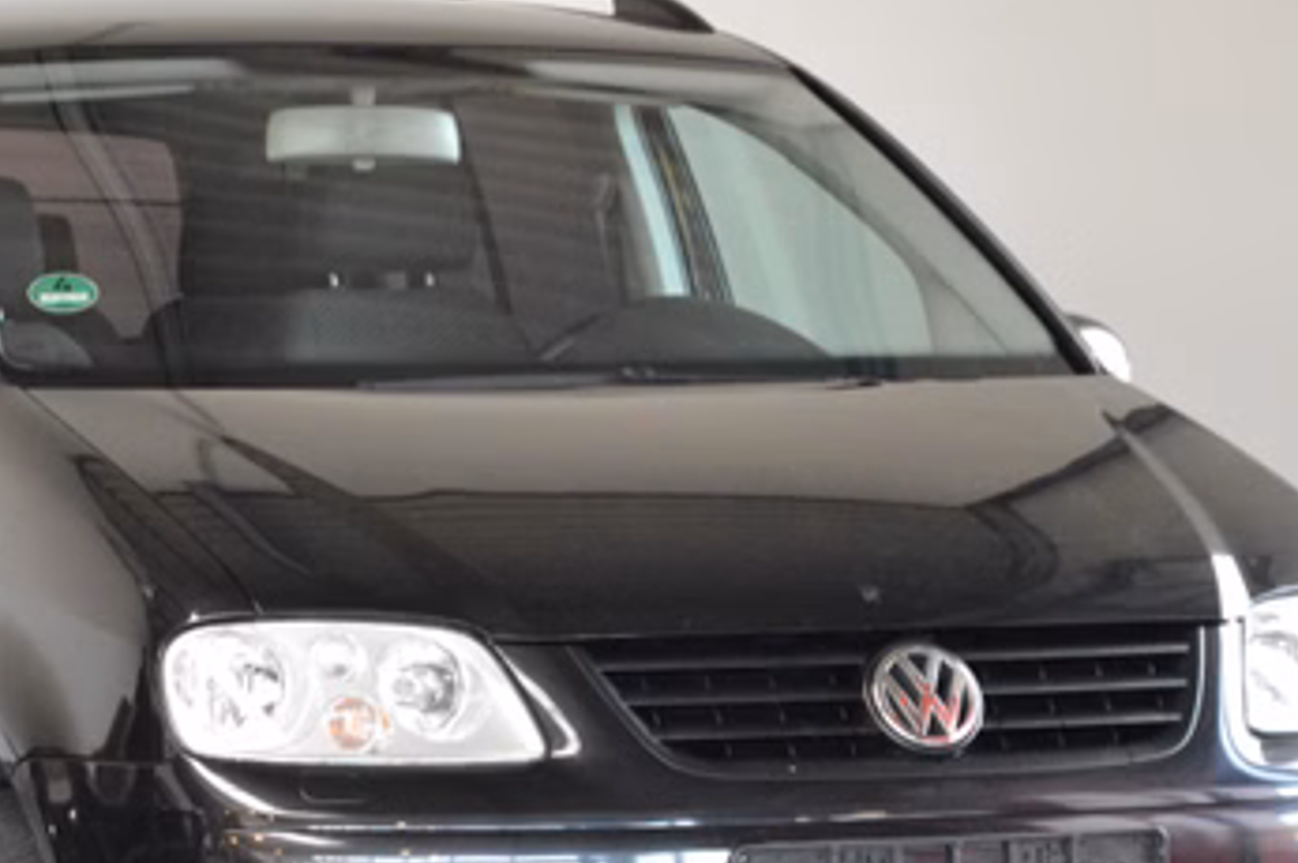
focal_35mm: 183
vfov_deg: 7.5
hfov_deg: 11.2
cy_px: 664
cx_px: 435
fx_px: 6592
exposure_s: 1/60
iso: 3200
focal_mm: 66
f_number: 5.3
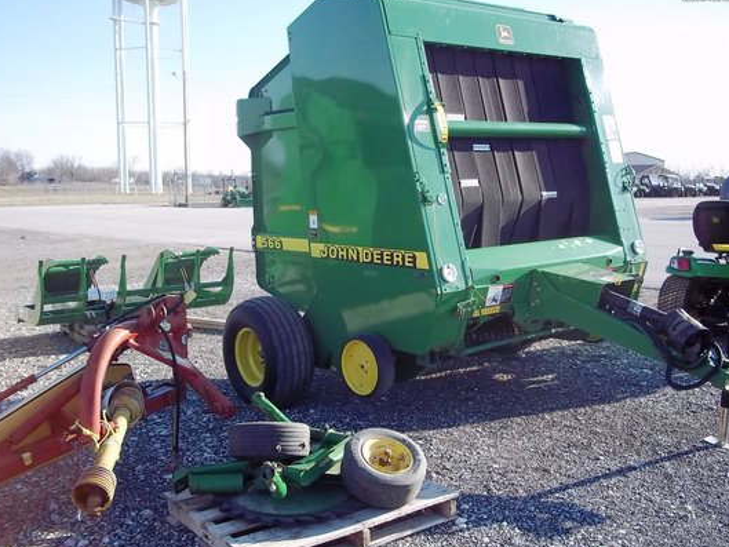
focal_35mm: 37
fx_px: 779
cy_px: 274
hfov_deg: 50.1
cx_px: 358
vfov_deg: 38.7
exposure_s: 1/400
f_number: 3.1
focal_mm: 6.5
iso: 80
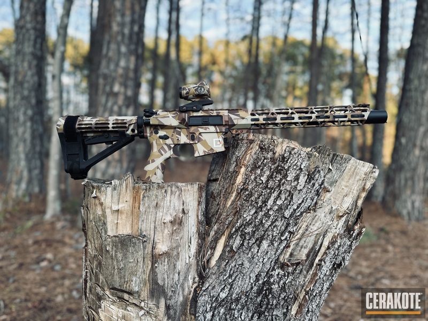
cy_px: 160
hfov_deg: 71.6
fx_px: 297
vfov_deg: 56.8
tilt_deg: +0.0
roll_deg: -1.6
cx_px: 214
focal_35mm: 24
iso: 80
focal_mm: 6.86
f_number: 1.78
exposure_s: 1/121
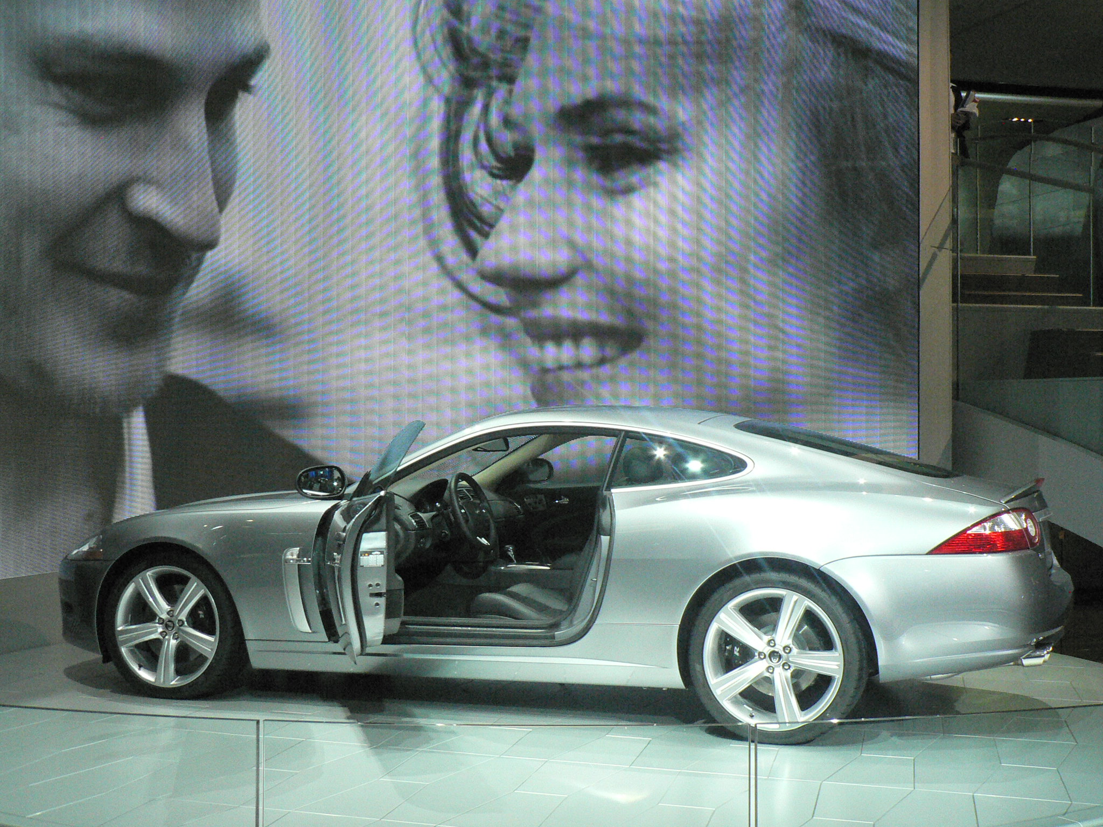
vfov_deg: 30.3
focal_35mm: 48
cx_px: 552
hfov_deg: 39.7
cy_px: 414
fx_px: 1529
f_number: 4
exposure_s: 1/200
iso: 400
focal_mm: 8
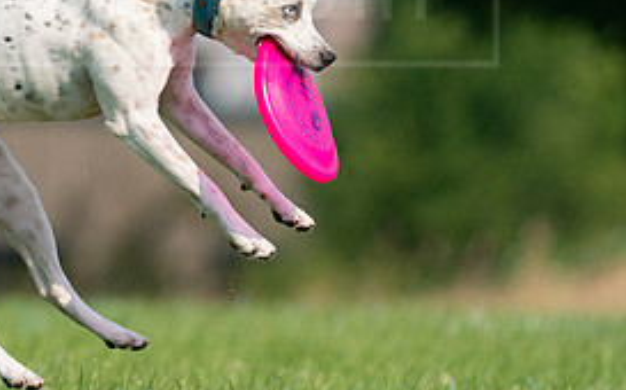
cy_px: 31
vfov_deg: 1.3
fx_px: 17111
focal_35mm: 1004
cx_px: 122
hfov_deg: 2.1
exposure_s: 1/4000
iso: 500
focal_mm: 463
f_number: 6.3
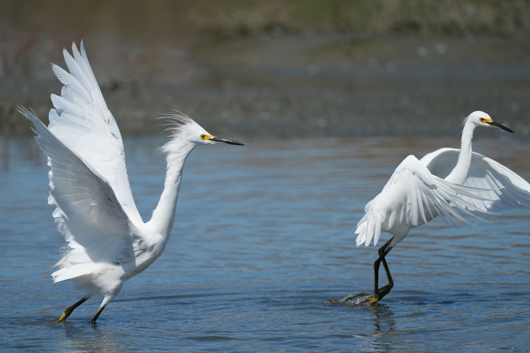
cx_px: 265
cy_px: 176
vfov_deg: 2.5
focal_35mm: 560
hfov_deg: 3.7
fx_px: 8244
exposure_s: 1/2500
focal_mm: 560
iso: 400
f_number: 6.3
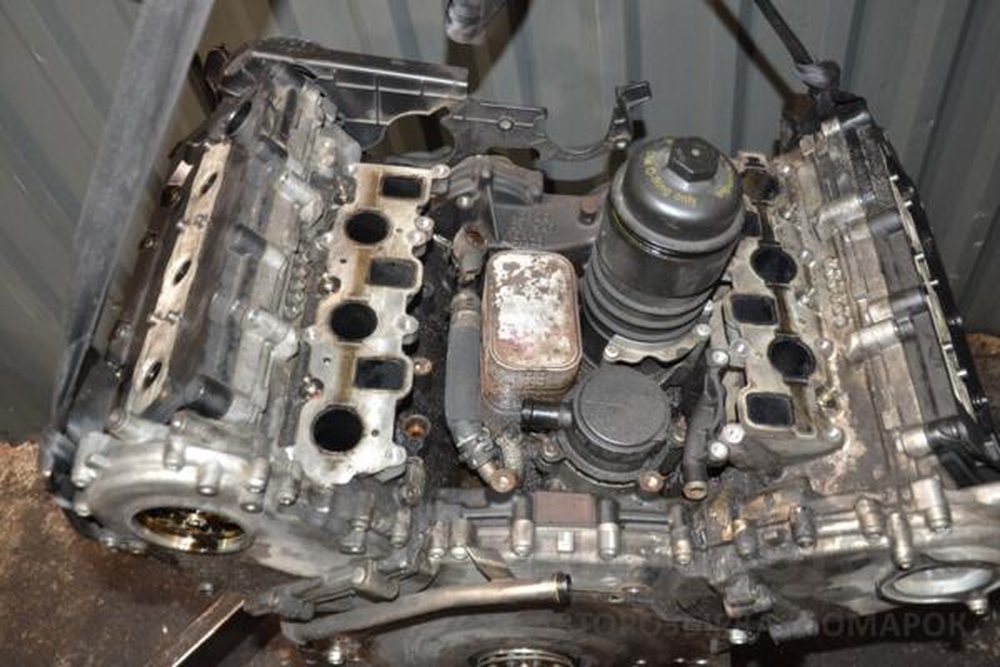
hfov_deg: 59.5
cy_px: 334
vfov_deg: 41.7
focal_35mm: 32
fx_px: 875
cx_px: 500
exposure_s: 1/60
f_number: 5
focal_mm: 21
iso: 800
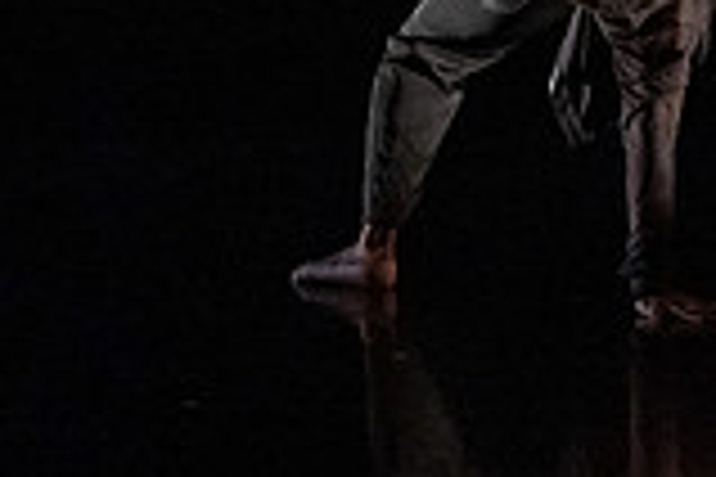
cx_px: 451
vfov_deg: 3.1
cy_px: -119
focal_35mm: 439
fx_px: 8731
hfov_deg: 4.7
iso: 5000
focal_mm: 100
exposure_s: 1/500
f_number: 2.8
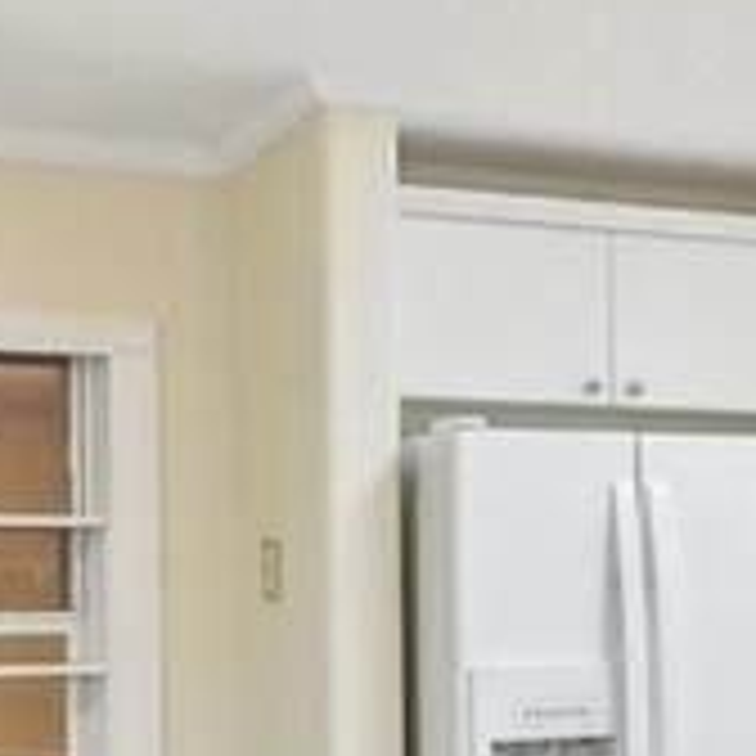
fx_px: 2792
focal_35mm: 113
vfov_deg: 15.3
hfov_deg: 10.4
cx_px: 2344
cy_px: 605
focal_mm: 14
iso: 400
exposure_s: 1/25
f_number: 8
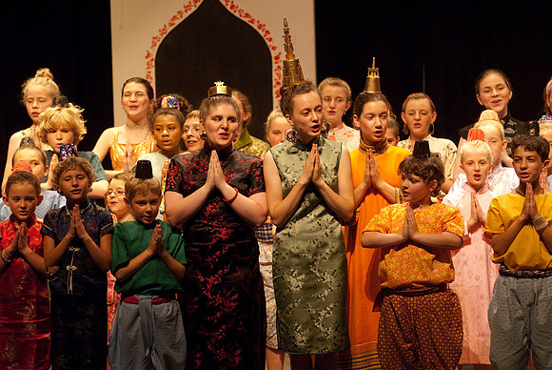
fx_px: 2671
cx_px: 276
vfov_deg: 7.9
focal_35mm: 174
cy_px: 185
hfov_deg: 11.8
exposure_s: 1/125
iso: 1000
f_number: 2.8
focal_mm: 116
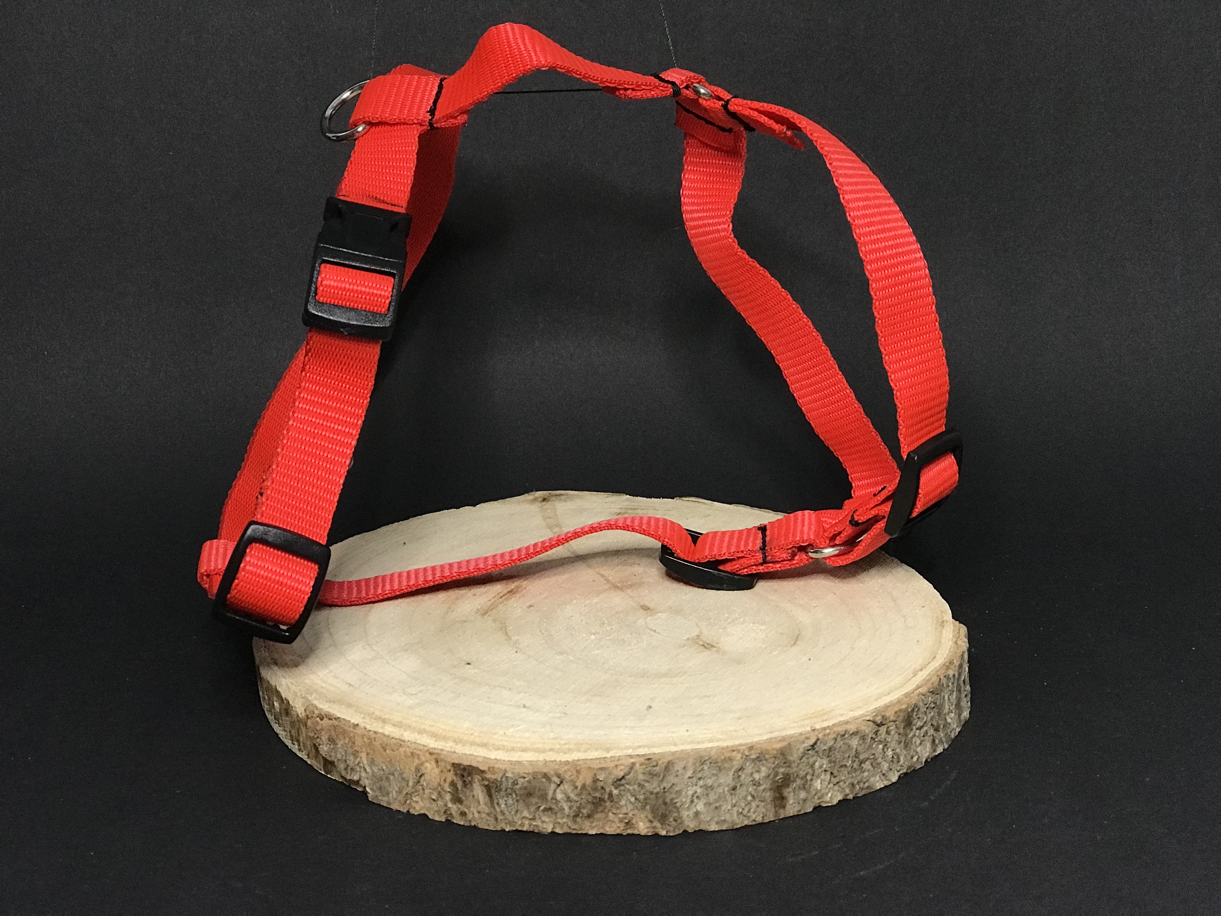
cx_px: 610
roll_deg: +2.2
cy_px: 458
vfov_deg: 25.7
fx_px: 2011
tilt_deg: -15.8
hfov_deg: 33.8
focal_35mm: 57
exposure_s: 1/50
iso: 160
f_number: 2.8
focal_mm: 6.6
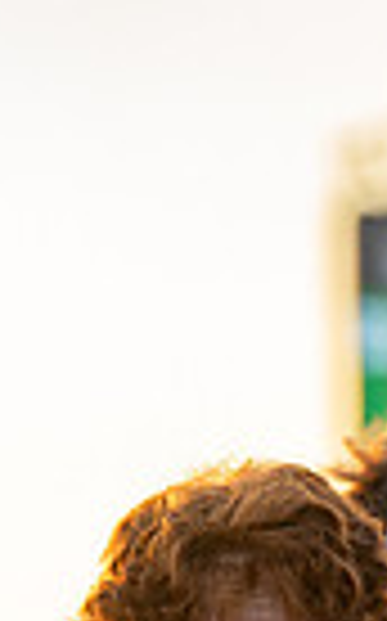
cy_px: 828
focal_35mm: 430
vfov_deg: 4.9
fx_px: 7272
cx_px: 117
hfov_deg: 3.0
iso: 160
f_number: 2.8
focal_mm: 129
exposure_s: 1/320
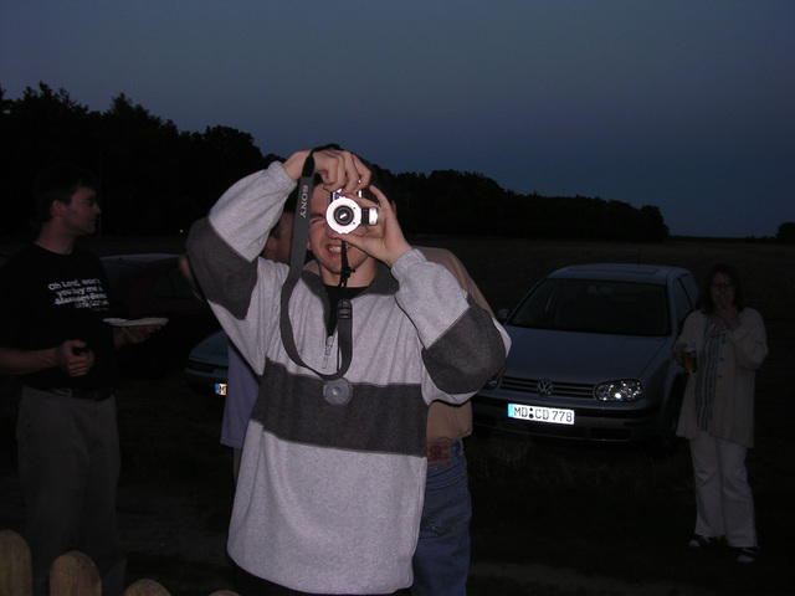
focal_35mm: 38
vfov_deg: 37.7
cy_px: 298
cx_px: 398
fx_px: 873
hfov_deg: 49.0
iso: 100
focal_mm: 5.8
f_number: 2.8
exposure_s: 1/60.1
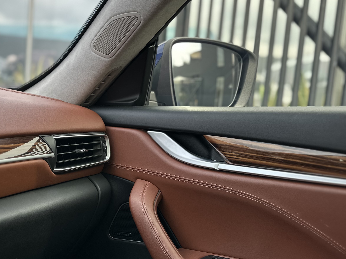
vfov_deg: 35.0
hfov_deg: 43.7
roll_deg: -4.6
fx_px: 410
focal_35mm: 41
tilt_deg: -5.2
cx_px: 71
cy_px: 153
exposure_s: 1/157
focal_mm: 6.86
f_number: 1.78
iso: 80
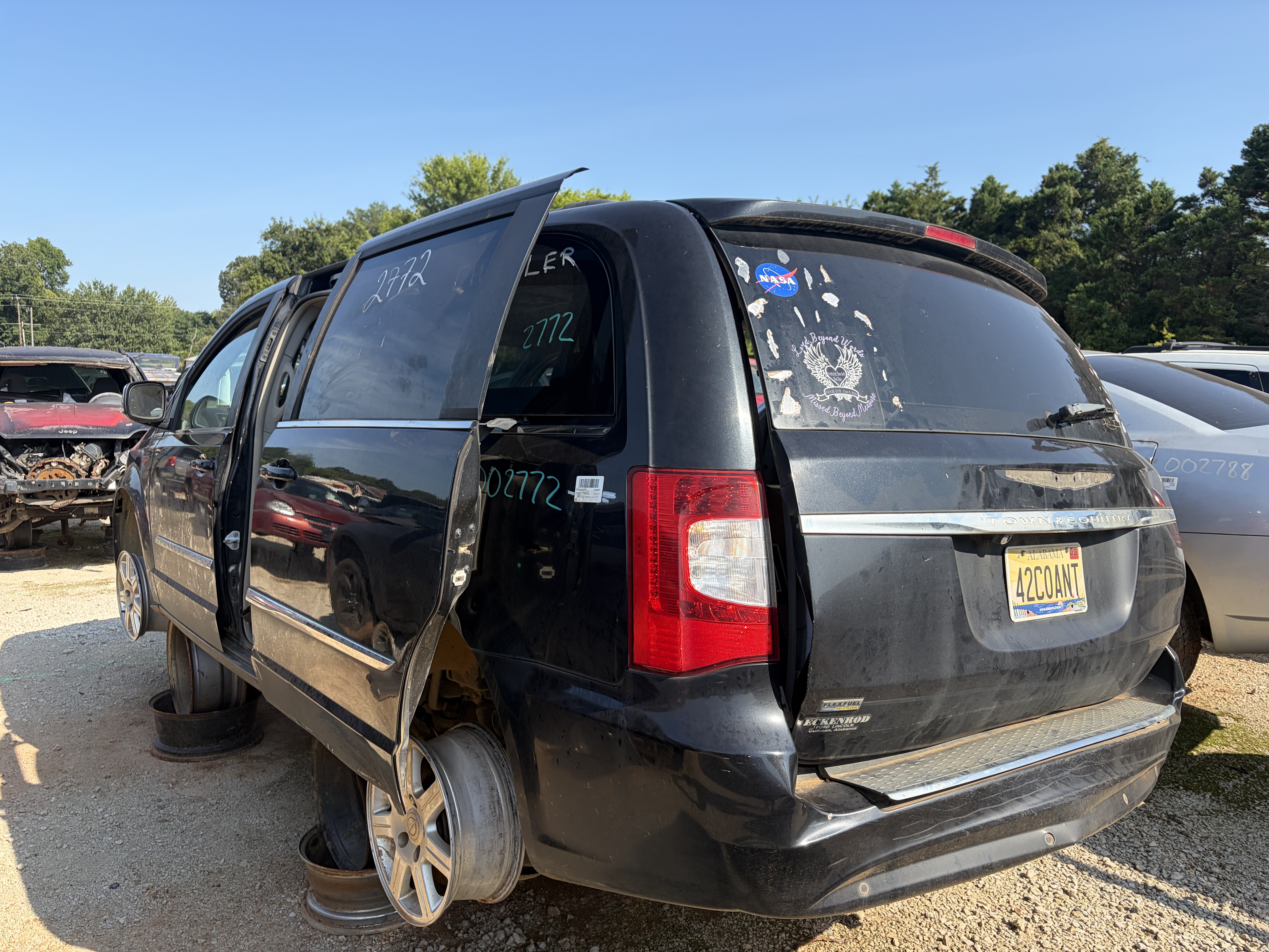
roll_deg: -1.3
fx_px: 953
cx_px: 634
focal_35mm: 26
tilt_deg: -5.9
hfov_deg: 67.3
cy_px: 476
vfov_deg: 53.1
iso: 50
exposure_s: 1/1901
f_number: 1.6
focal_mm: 5.96
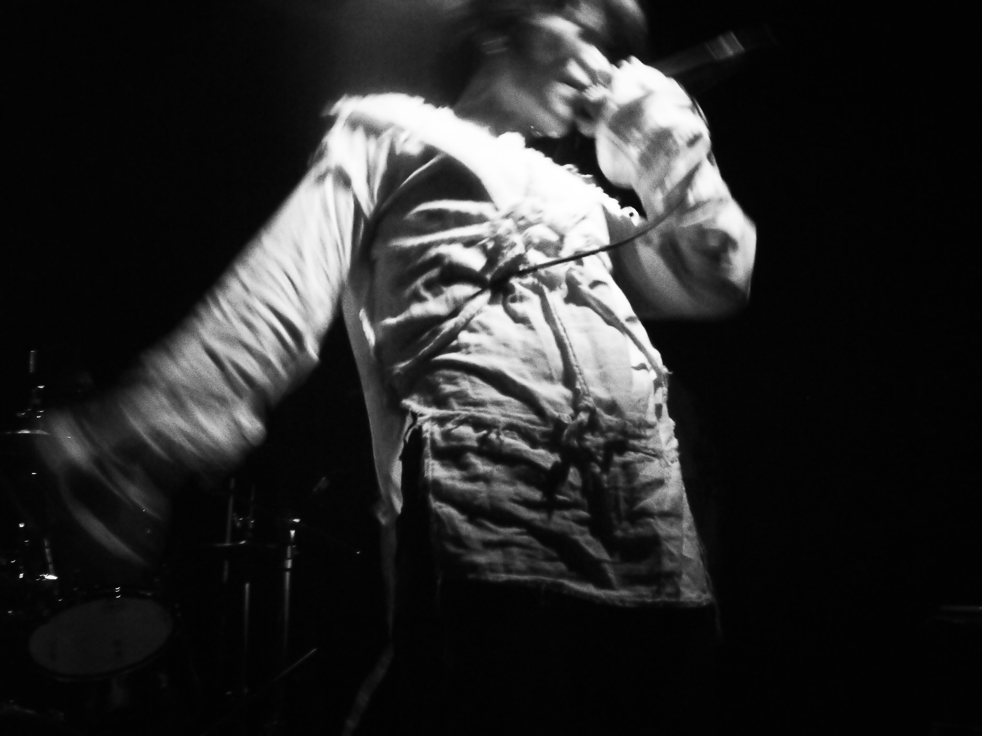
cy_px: 368
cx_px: 491
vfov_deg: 28.0
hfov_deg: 36.8
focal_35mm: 52
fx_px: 1475
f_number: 4.5
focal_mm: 9.1
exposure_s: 1/30
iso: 1600
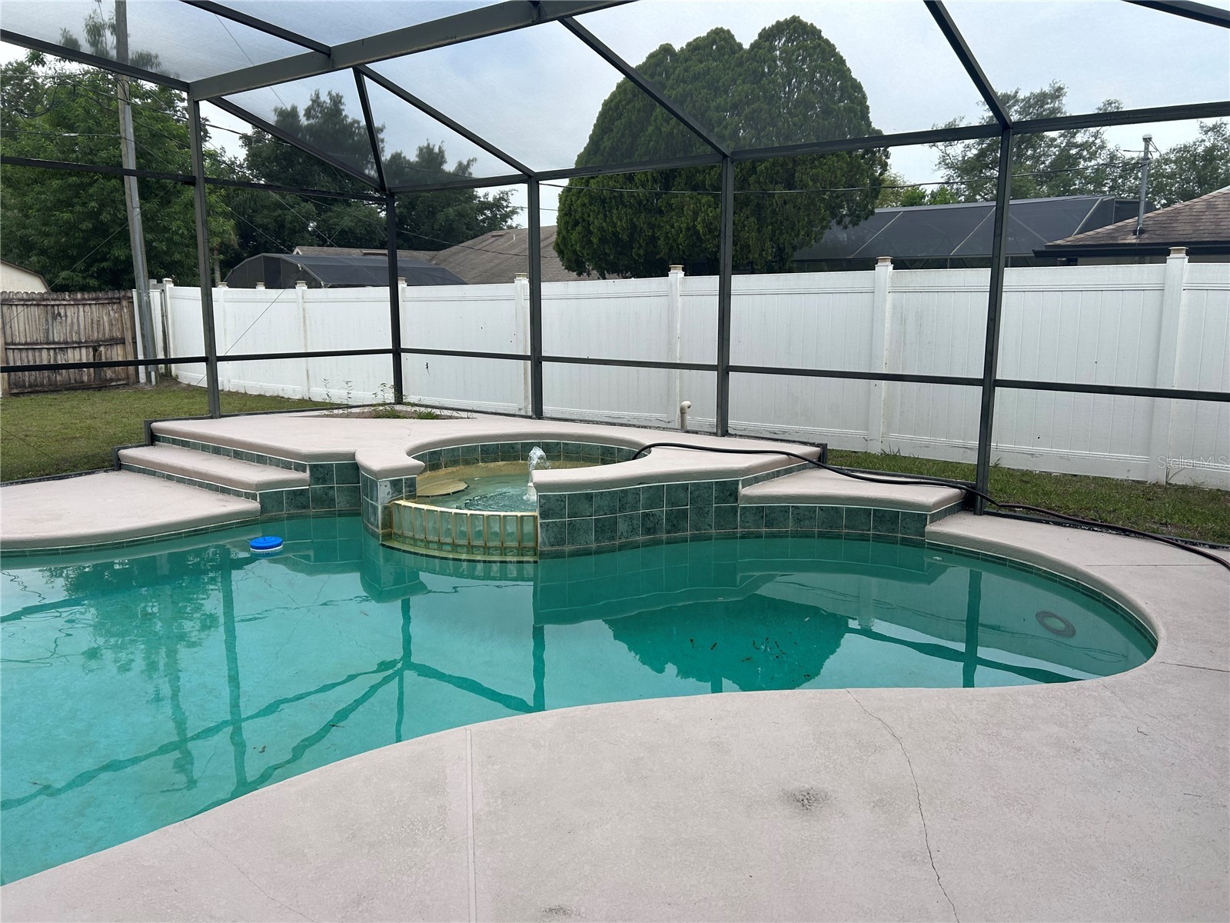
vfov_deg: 53.1
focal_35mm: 26
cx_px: 615
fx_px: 924
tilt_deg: -8.4
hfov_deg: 67.3
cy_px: 462
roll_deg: +0.0
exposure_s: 1/1089
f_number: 1.5
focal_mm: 5.7
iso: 50
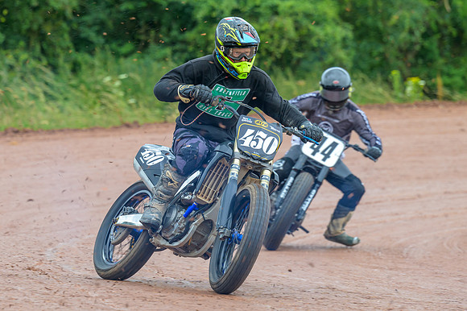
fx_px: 4147
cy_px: 146
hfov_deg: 6.4
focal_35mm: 320
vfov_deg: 4.3
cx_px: 190
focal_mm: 180
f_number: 4
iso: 250
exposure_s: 1/400
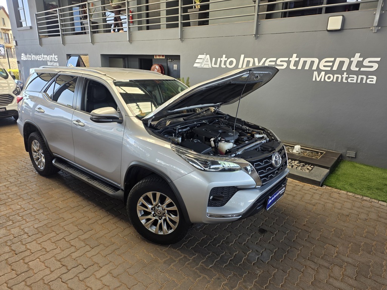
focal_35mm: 23
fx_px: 257
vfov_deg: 58.9
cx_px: 194
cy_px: 145
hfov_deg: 73.9
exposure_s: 1/180
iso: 64
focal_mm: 6.25
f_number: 1.7
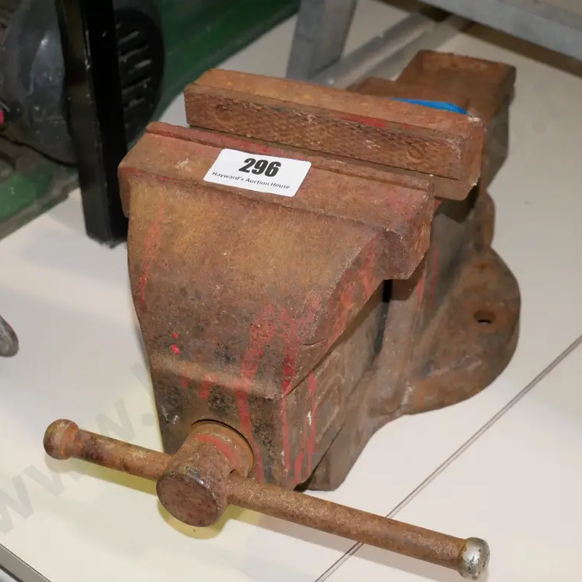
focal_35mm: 71
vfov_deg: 24.3
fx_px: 1351
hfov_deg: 24.3
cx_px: 294
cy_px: 292
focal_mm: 30
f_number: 5.6
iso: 3200
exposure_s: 1/125
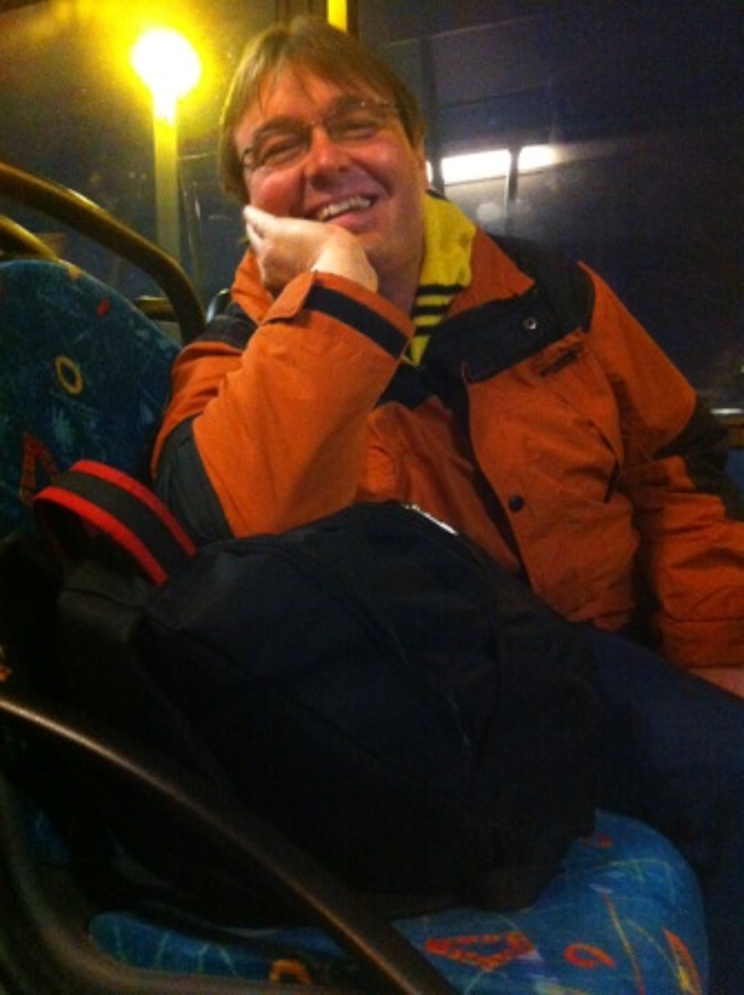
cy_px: 498
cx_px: 372
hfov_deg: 40.6
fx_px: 1005
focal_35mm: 35
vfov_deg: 52.7
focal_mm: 3.85
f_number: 2.8
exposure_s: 1/15
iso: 1000
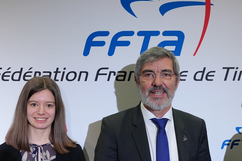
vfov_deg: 22.8
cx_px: 148
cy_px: 124
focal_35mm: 59
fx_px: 397
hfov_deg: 33.8
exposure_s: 1/160
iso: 500
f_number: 4
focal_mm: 29.5
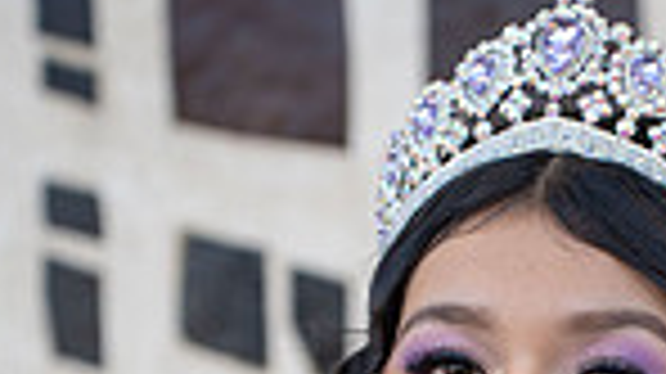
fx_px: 3653
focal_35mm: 207
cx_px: 576
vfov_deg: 5.7
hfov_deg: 10.4
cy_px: 780
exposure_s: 1/250
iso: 250
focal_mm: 65
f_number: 2.8
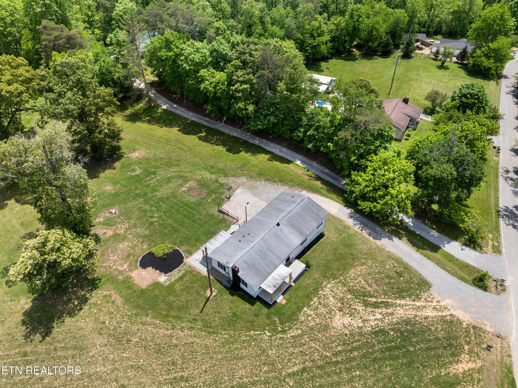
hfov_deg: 71.6
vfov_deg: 56.8
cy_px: 194
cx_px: 259
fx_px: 359
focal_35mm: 24
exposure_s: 1/50
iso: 100
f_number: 2.8
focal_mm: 12.29
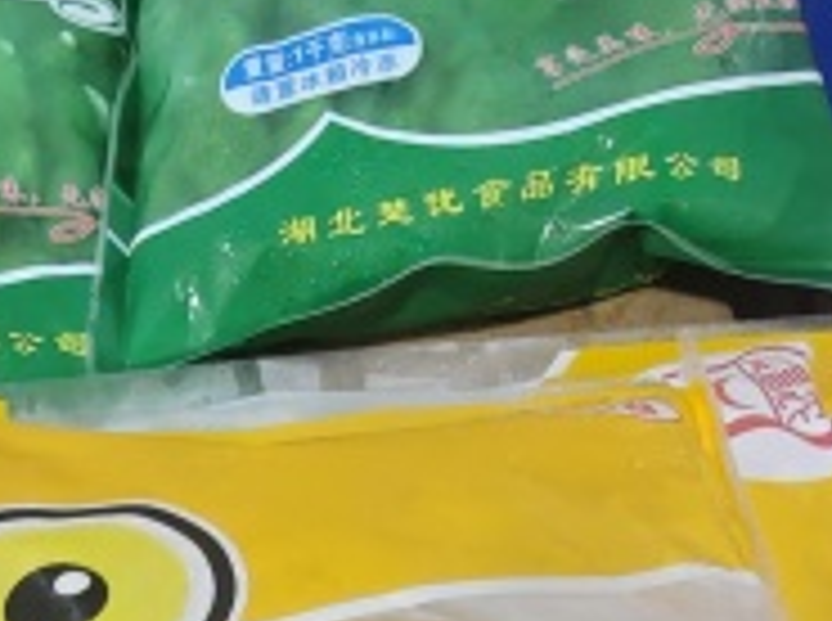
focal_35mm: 65
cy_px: 1134
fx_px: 1559
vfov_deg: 17.8
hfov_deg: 28.4
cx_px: 40
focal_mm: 2.3
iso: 5000
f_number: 2
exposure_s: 1/63
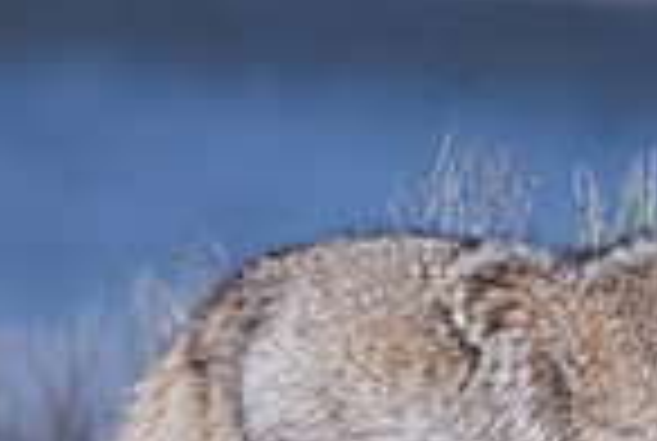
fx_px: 57824
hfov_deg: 0.7
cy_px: 213
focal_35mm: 3162
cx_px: 580
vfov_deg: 0.4
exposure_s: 1/1250
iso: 320
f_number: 8
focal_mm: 600
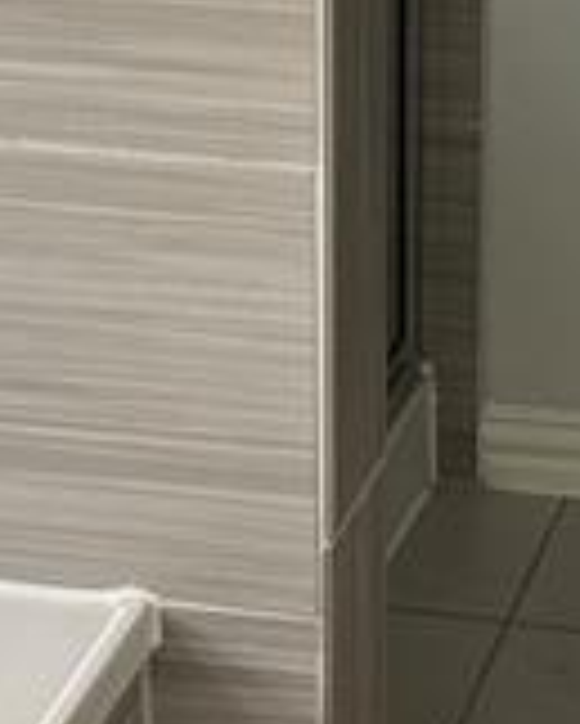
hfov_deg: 9.6
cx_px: 423
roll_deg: -0.5
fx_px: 3451
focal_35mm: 161
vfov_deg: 11.7
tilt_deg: -15.2
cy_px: -189
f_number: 1.5
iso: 200
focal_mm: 5.7
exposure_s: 1/60
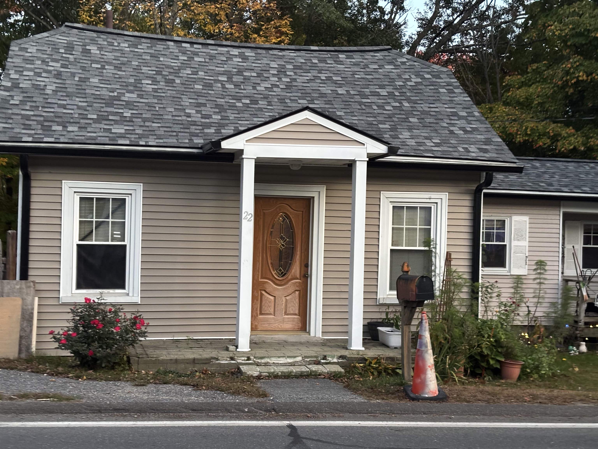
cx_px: 299
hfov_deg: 36.8
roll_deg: -1.9
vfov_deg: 28.0
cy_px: 224
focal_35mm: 52
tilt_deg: +0.3
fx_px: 898
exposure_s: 1/30
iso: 400
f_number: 1.6
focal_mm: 5.96
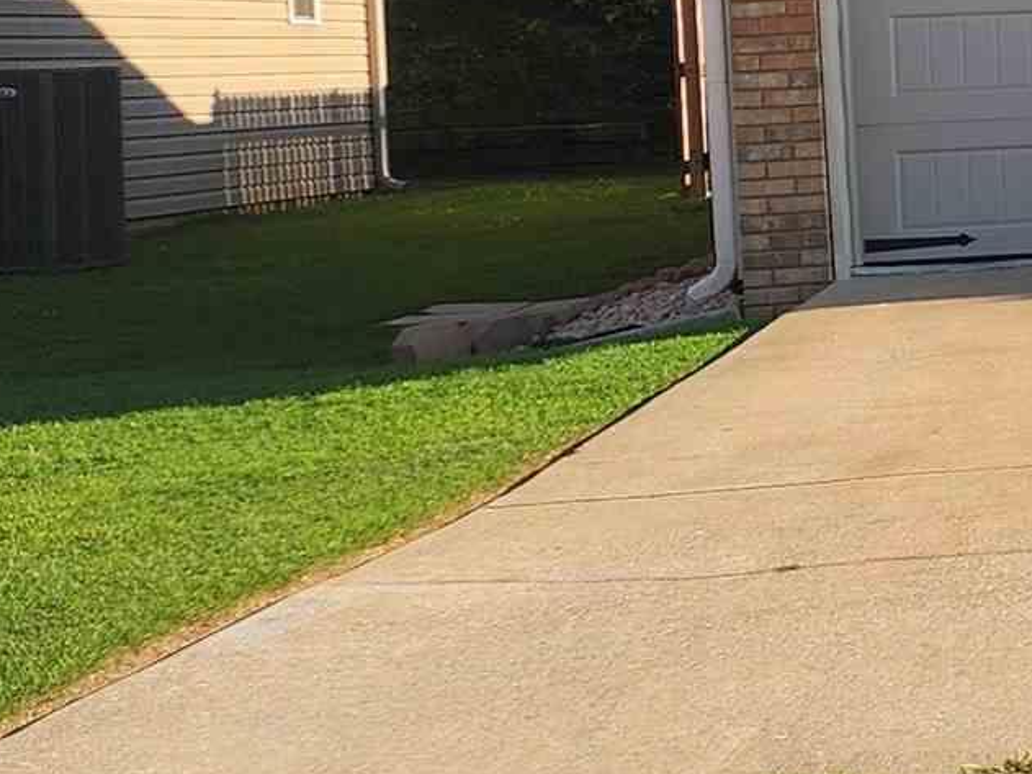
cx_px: 2355
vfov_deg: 13.1
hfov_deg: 13.6
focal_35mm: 112
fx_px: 3338
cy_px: 31
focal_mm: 6.4
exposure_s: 1/565
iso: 12
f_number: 1.8
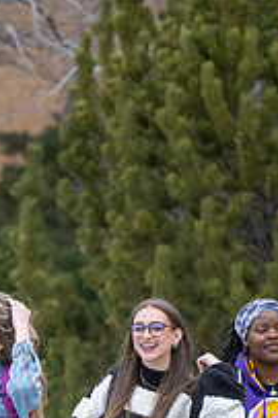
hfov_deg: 1.7
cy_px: 533
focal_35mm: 816
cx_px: 107
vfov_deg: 2.5
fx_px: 9467
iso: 500
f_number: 2.8
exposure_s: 1/640
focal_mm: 200
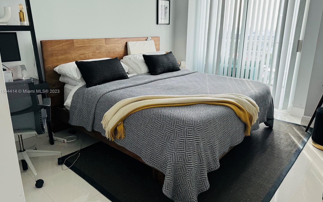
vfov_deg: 47.5
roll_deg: +0.4
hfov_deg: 70.4
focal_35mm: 26
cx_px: 159
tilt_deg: -15.3
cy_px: 92
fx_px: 229
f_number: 1.78
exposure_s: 1/121
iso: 125
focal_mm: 6.86
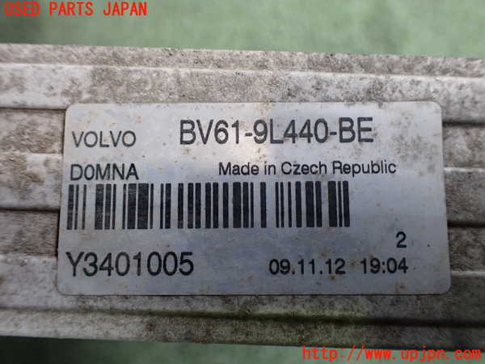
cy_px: 182
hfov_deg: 60.0
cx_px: 242
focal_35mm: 30
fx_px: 420
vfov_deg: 46.8
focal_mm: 5.4
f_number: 2.3
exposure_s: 1/125
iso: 320
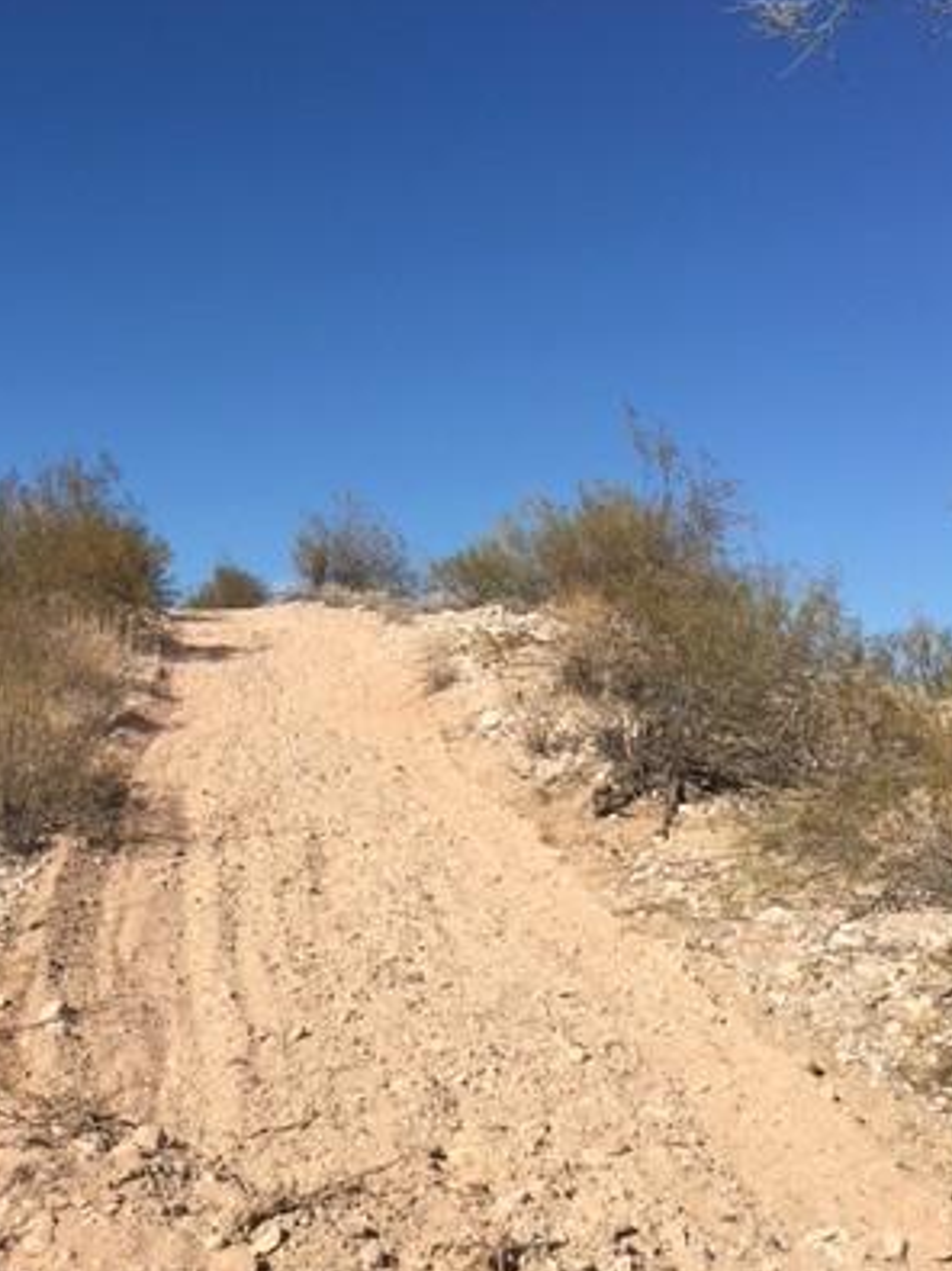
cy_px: 479
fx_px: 1724
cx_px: 273
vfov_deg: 40.2
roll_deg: -0.4
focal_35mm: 47
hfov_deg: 30.5
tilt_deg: +12.7
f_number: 2.2
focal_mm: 4.15
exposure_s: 1/2079
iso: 25
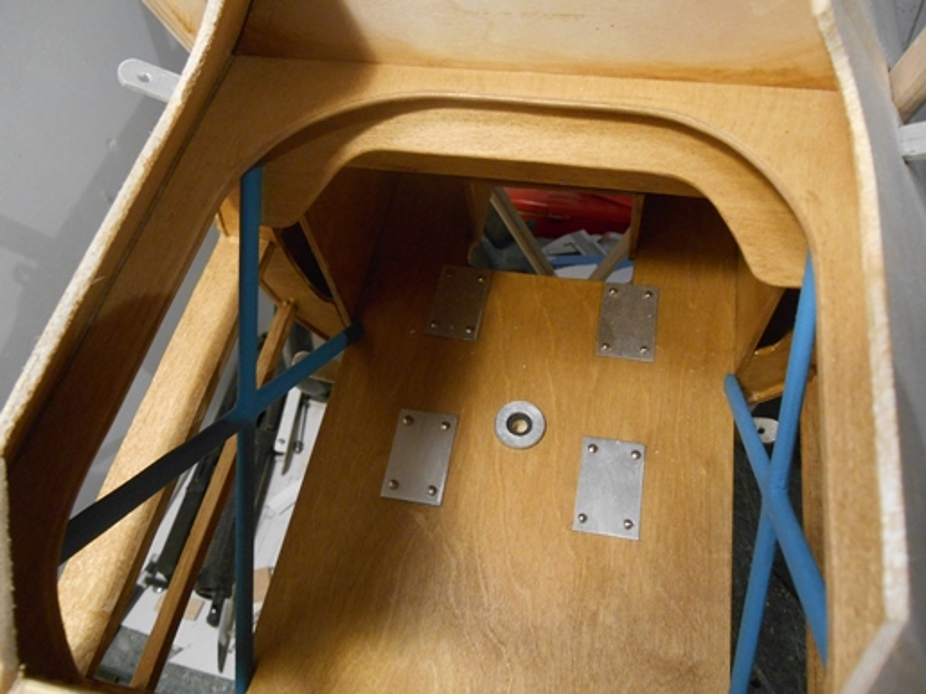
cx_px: 463
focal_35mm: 26
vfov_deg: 53.0
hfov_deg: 67.3
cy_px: 347
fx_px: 695
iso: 400
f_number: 3.4
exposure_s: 1/20
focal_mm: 4.7
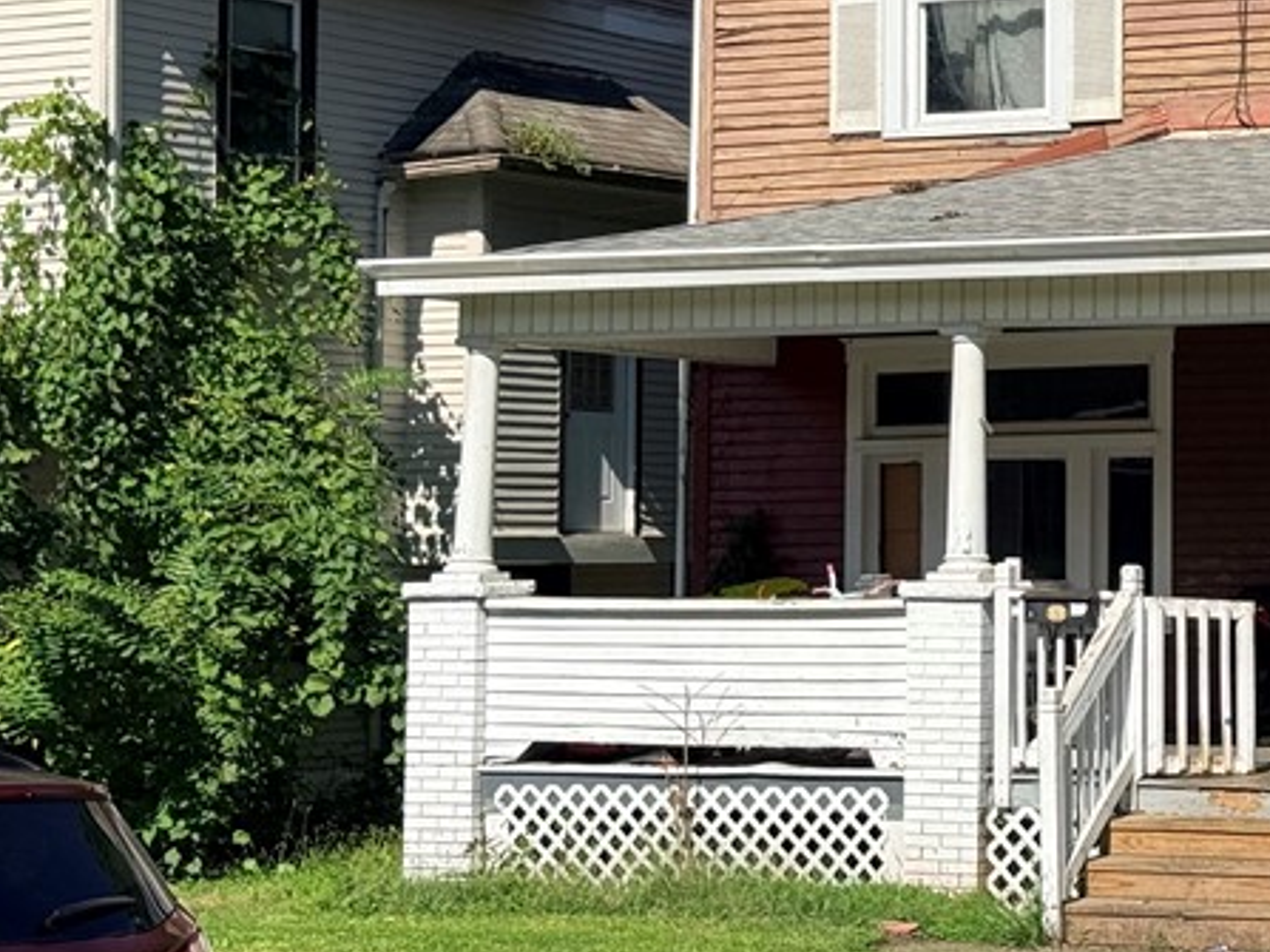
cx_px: 1270
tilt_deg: +5.7
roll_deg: +0.7
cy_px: 168
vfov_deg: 13.4
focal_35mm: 110
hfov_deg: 17.5
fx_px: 4035
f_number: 1.78
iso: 64
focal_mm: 6.76
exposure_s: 1/7143
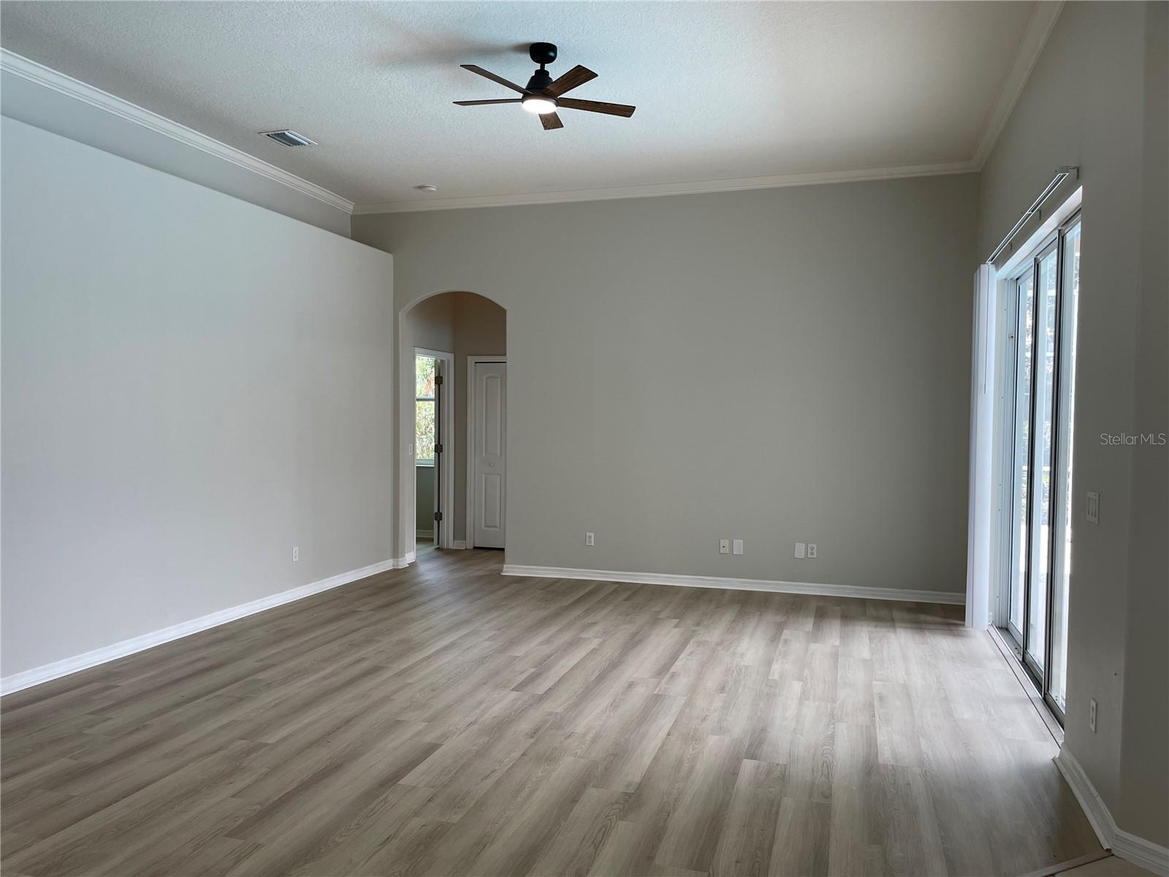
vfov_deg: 53.1
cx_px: 584
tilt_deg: -2.3
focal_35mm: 26
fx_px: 878
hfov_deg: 67.3
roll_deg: -0.5
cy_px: 438
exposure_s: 1/120
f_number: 1.6
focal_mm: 4.2
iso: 40
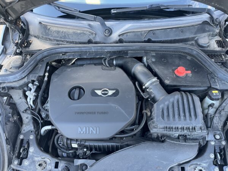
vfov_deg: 53.1
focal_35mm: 26
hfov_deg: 67.3
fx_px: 171
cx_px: 114
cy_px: 86
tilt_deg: -52.8
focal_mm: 5.1
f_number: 1.6
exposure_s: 1/93
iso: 125
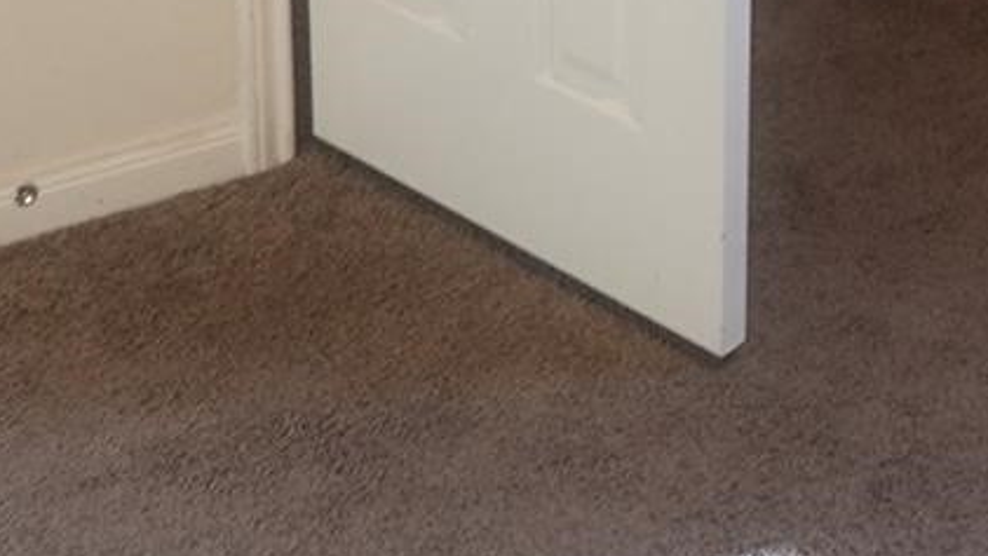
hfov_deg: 20.5
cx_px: 892
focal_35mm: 102
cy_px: -571
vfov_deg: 10.8
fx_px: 2673
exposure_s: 1/80
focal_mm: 7.6
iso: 400
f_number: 2
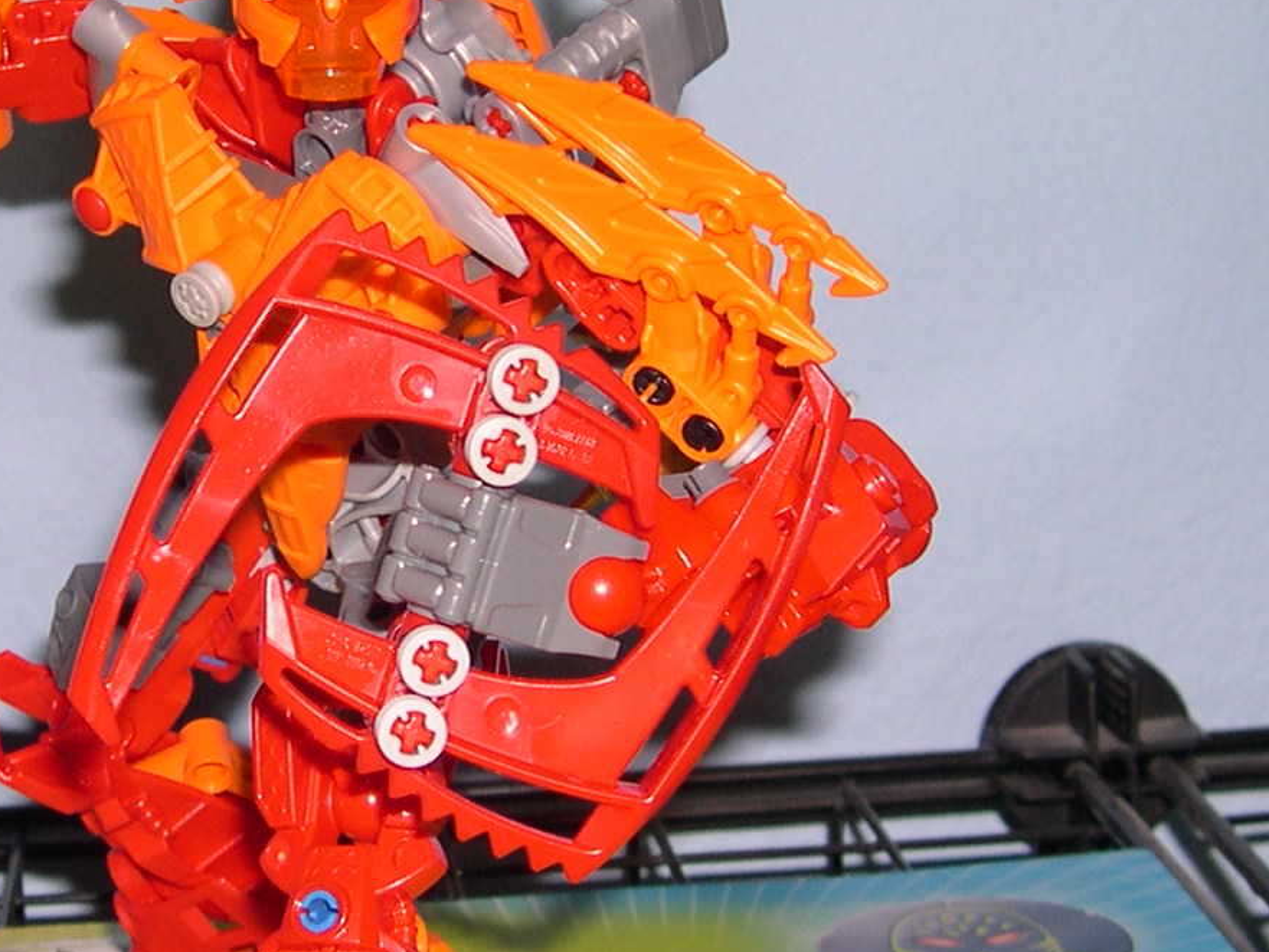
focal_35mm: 98
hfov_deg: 19.8
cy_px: 331
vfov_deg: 15.1
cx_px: 256
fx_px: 3593
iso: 100
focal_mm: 8
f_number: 2.8
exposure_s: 1/60
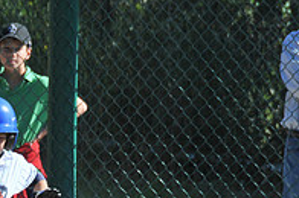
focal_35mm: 887
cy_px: 229
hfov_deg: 2.3
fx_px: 7355
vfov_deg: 1.5
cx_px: -2
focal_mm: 200
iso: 200
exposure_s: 1/500
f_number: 8
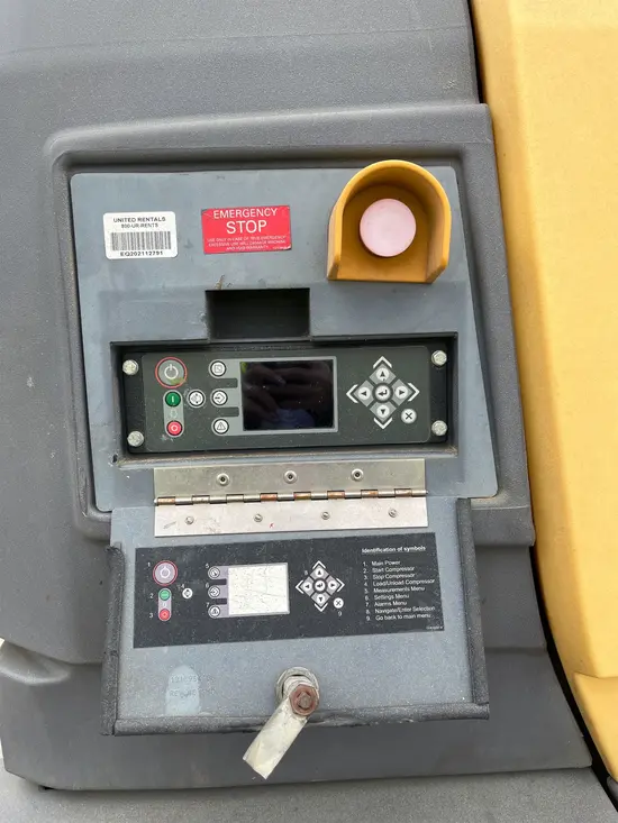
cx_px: 309
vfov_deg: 67.3
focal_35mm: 26
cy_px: 412
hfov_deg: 53.1
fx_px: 619
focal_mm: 5.1
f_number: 1.6
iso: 50
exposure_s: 1/676
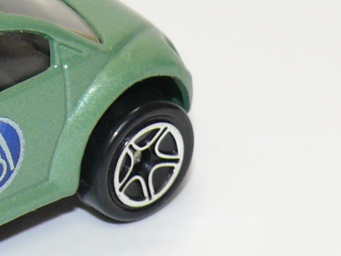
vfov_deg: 4.9
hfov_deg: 6.4
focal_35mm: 306
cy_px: 113
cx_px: -140
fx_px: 3015
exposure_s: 1/30
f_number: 4
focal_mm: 13.7
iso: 100
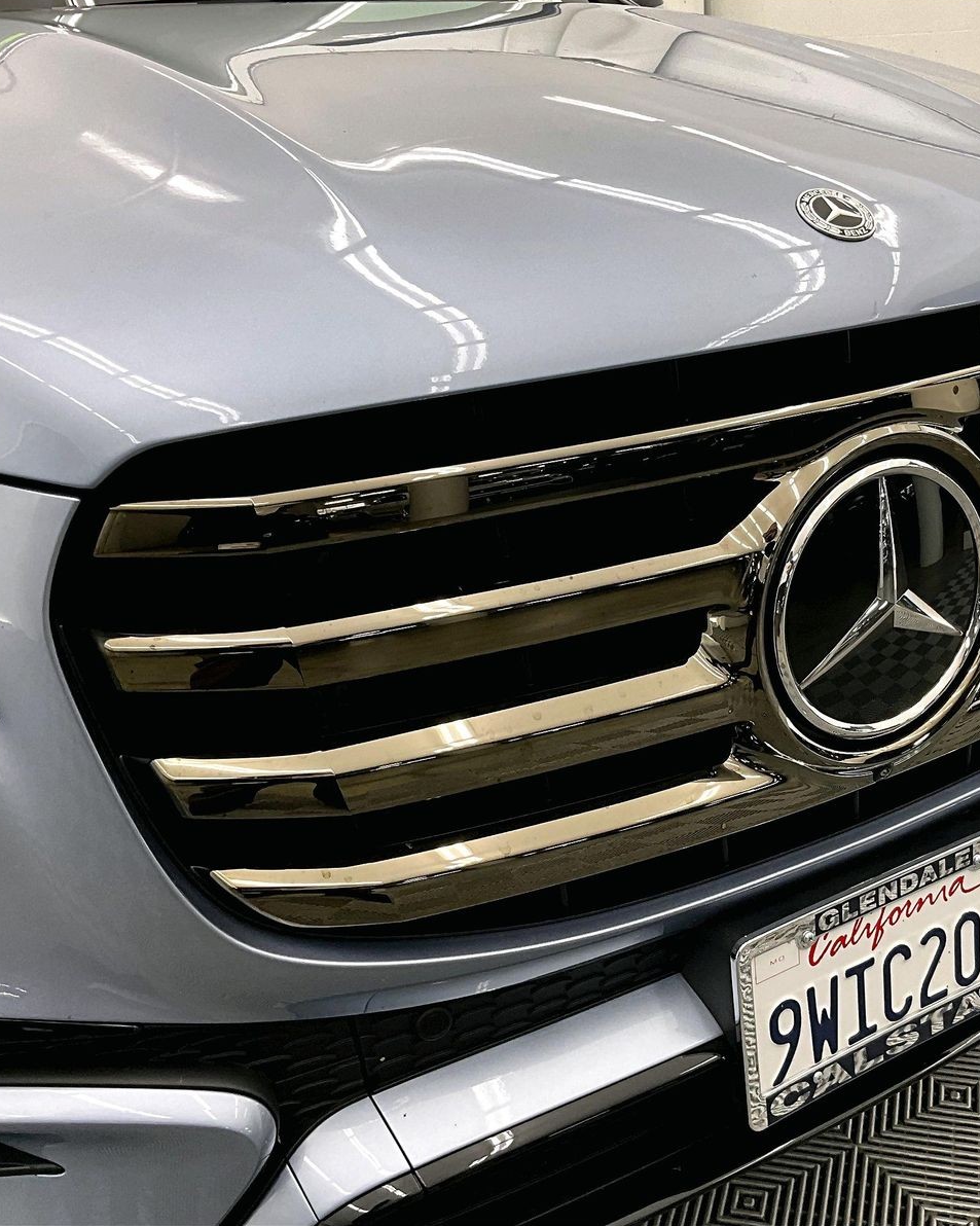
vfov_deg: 47.9
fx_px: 1378
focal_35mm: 38
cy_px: 610
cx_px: 597
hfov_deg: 38.9
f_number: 1.8
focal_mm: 3
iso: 64
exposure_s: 1/60
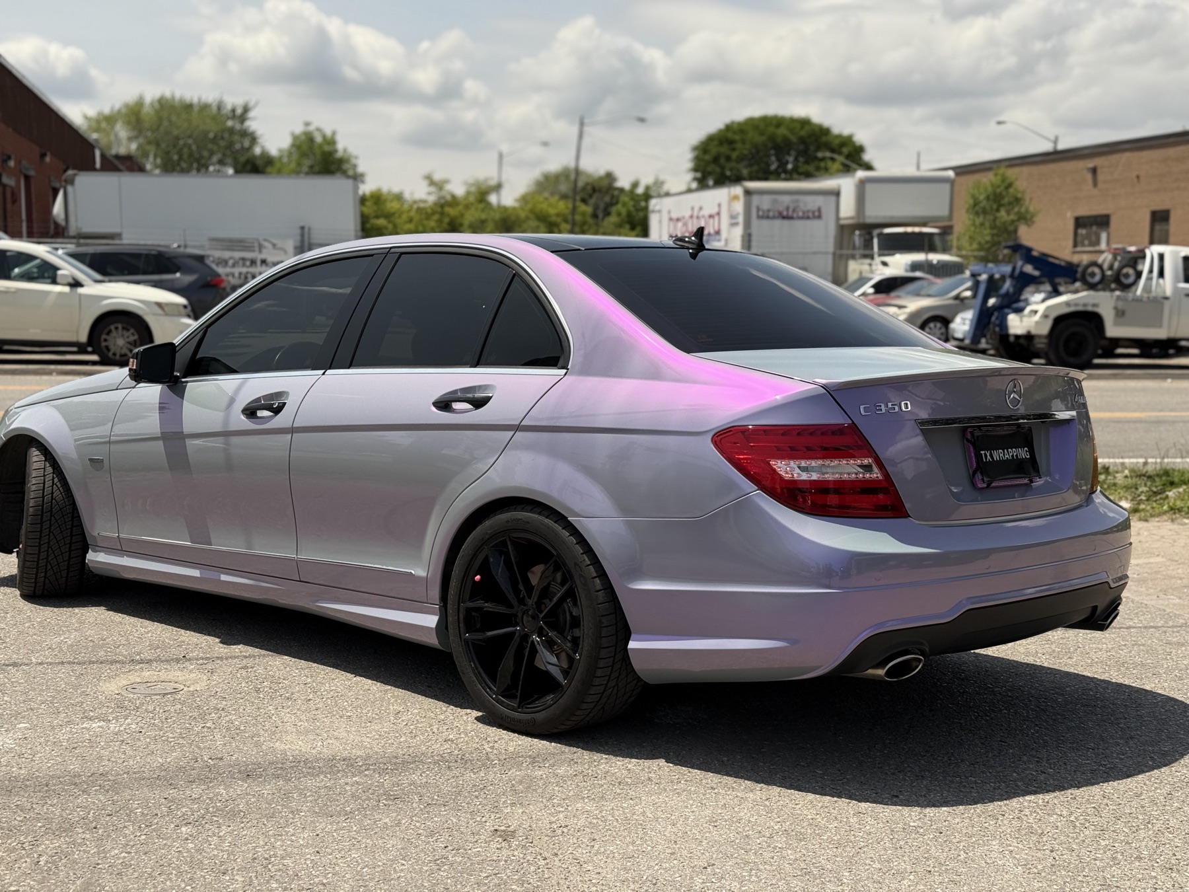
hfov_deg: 39.7
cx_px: 594
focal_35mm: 48
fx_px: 1649
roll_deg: -0.2
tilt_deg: -5.0
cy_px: 446
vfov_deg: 30.3
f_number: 1.78
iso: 64
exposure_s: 1/5587
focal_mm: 6.76
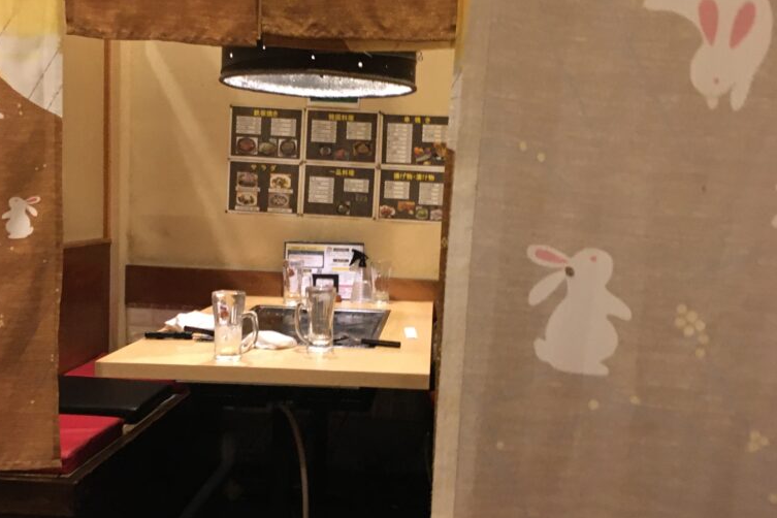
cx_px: 382
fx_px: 885
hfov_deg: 47.4
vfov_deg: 32.6
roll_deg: -3.5
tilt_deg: -4.9
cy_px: 280
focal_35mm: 41
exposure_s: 1/15
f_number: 2.2
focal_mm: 4.15
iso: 400
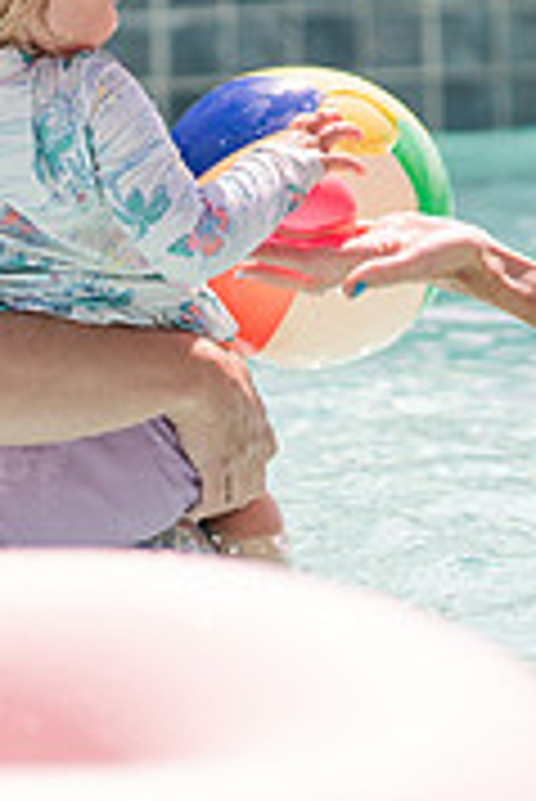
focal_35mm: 277
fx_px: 6174
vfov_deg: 7.4
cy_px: 20
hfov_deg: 5.0
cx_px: 473
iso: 200
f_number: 2.2
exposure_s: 1/4000
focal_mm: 85
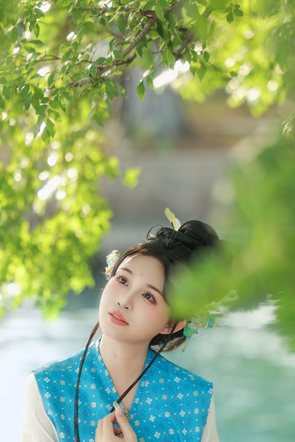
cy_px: 327
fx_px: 2495
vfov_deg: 10.1
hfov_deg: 6.8
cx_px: 131
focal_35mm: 203
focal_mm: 135
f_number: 2.8
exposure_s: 1/250
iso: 250
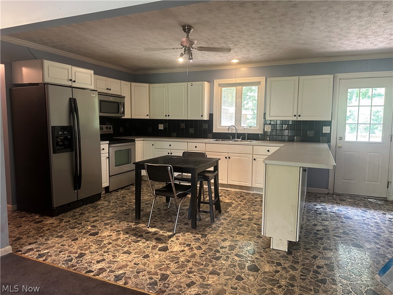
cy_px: 148
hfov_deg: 71.6
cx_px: 196
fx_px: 272
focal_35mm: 24
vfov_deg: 56.8
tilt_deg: -5.0
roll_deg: -0.9
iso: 320
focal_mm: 6.86
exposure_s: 1/60
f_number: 1.78
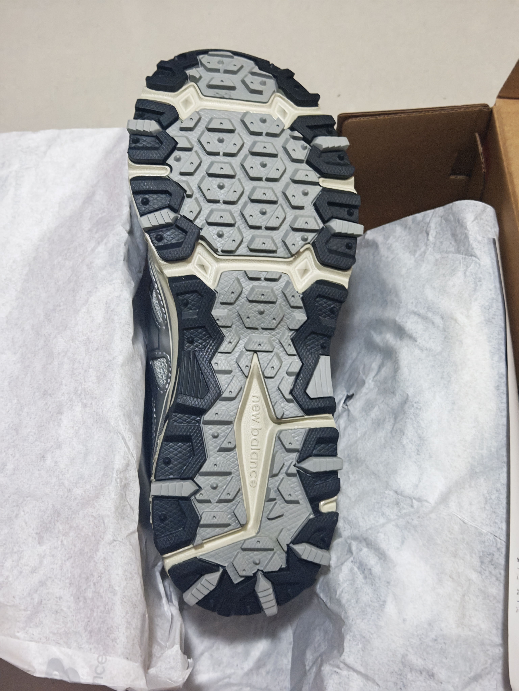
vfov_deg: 39.7
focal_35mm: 48
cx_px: 260
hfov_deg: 30.3
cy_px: 346
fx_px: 960
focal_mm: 6.67
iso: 800
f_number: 1.9
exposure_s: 1/25
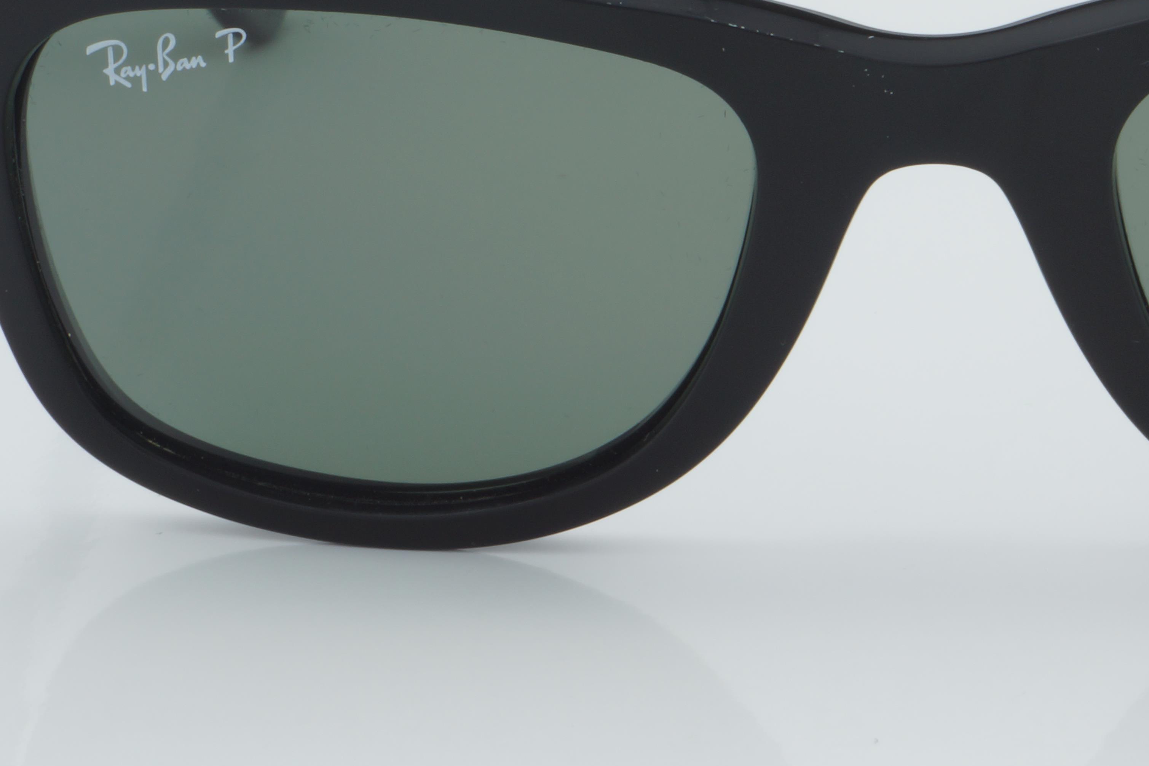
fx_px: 5234
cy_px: 205
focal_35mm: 164
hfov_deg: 12.5
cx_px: 935
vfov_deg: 8.4
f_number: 32
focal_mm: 55
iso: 100
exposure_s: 1/4
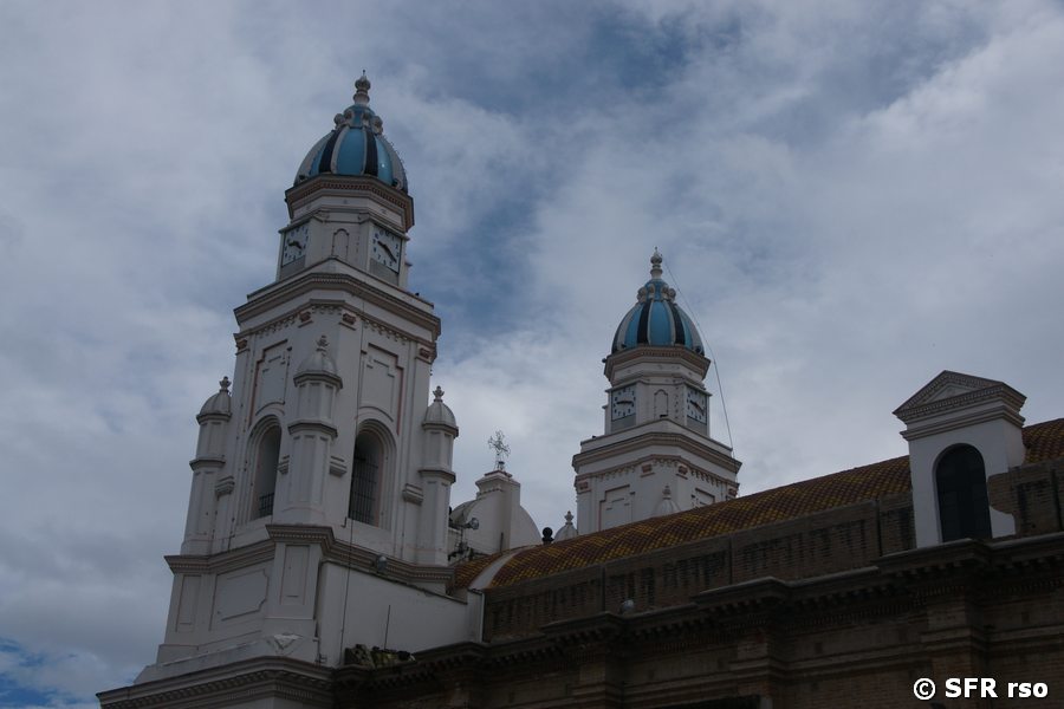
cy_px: 354
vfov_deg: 29.9
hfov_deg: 43.6
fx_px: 1330
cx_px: 532
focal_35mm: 45
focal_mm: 30
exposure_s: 1/640
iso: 200
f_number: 13
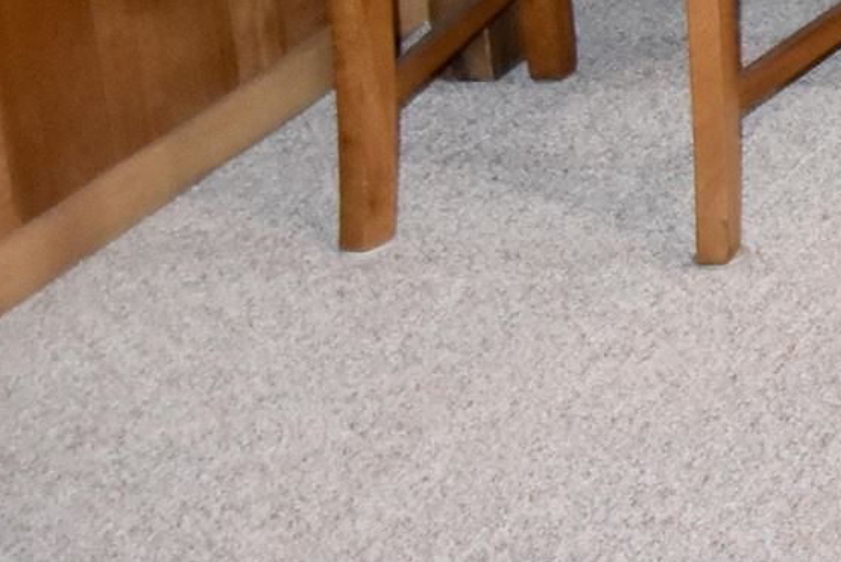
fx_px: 3109
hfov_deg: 11.6
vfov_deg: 9.6
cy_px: -586
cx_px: 2219
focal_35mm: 133
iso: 1400
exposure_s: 1/60
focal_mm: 16
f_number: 3.5
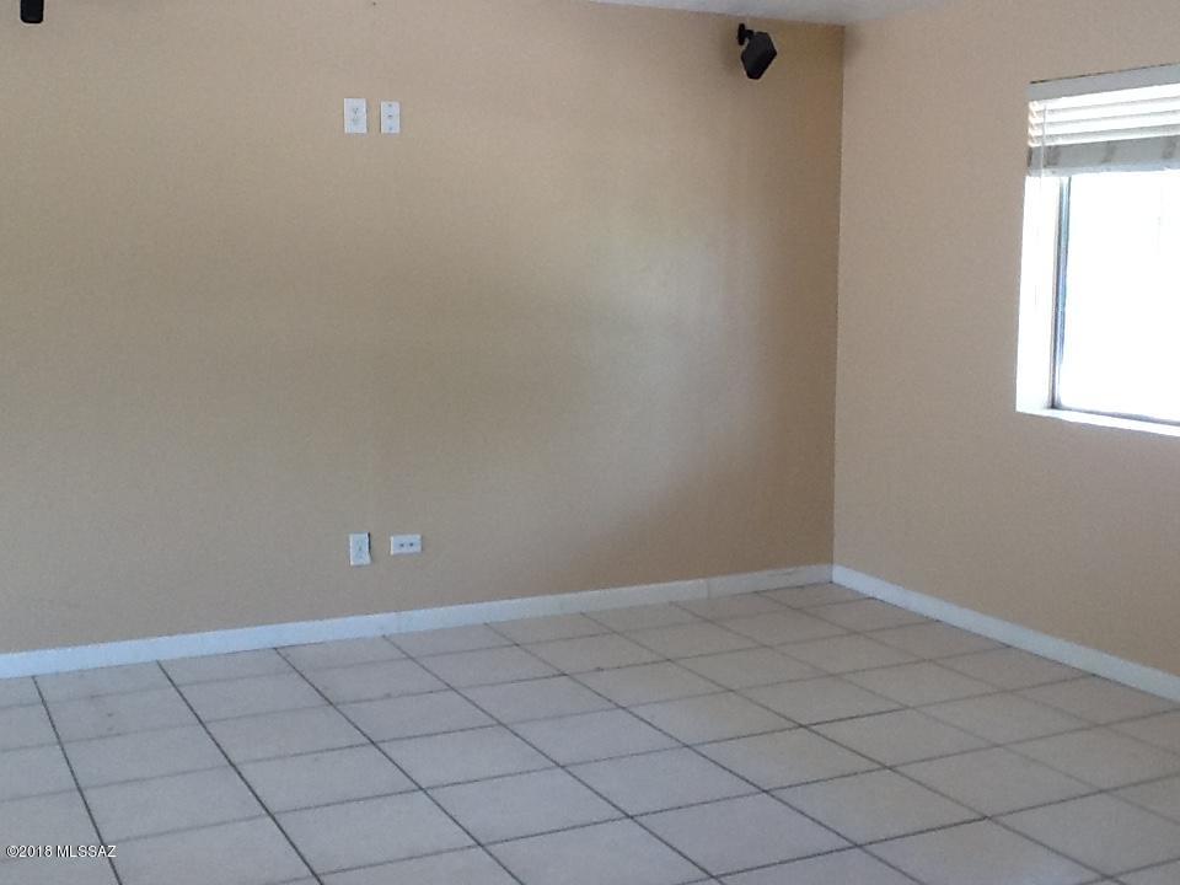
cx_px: 590
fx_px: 1500
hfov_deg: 42.9
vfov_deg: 32.9
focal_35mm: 44
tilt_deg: -6.4
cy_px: 442
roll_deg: -0.1
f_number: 2.4
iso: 50
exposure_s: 1/40
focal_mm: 2.03
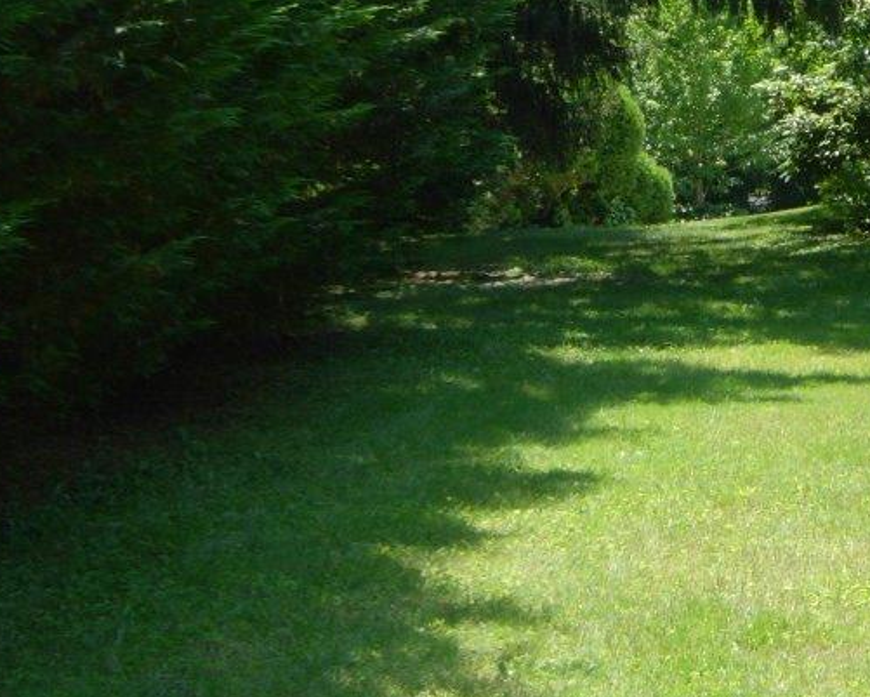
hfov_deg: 18.6
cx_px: 807
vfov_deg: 15.0
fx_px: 2601
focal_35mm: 101
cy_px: 7
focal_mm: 7.5
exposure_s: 1/395
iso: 50
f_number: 2.7
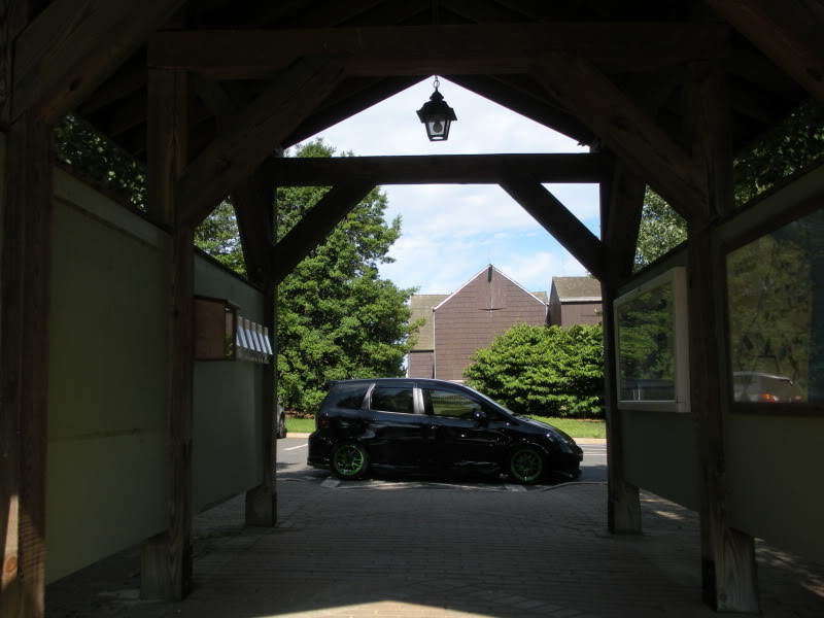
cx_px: 412
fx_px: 857
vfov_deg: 39.7
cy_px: 309
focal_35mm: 36
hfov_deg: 51.4
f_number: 3.5
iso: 64
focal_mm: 6.3
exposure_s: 1/425
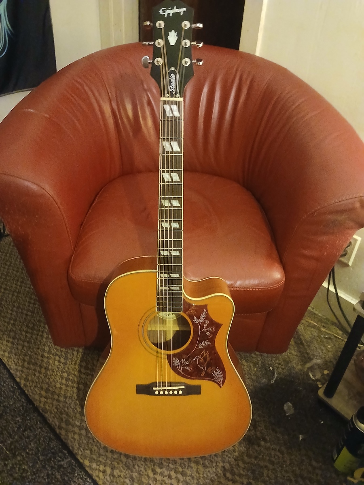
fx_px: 365
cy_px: 242
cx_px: 182
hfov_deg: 53.1
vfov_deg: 67.3
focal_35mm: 26
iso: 1250
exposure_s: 1/15
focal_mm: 3.98
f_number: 1.8
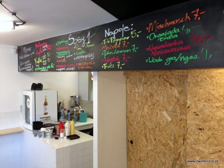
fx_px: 214
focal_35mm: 33
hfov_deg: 55.4
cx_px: 112
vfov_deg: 42.9
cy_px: 84
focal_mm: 4.13
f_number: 2.4
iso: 100
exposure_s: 1/20
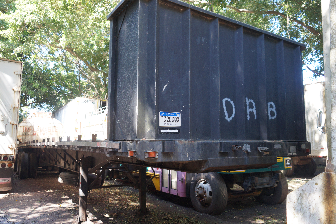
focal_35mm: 28
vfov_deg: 45.6
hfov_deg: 64.6
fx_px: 266
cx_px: 168
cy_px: 112
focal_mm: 19
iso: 400
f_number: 4.5
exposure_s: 1/100
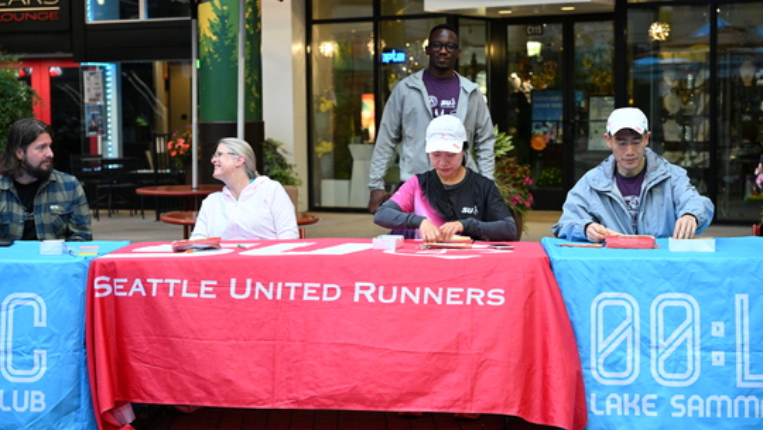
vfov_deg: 18.8
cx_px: 380
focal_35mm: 64
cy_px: 192
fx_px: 1295
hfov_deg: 32.8
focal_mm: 60
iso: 6400
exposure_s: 1/500
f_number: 4
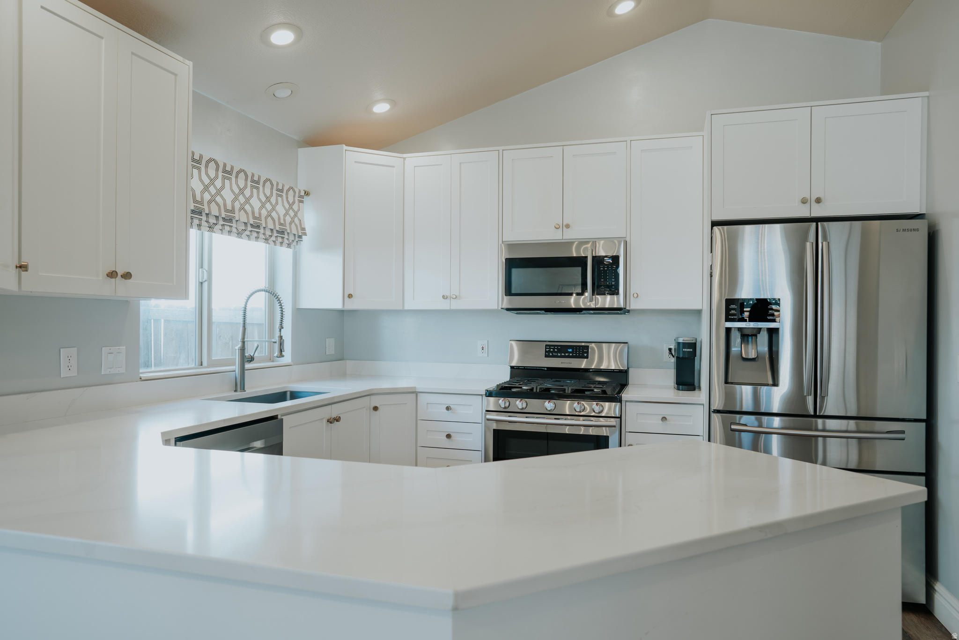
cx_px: 480
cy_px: 320
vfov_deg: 53.1
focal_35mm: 24
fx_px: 639
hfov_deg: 73.7
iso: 80
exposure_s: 1/13
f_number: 4.5
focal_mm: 24
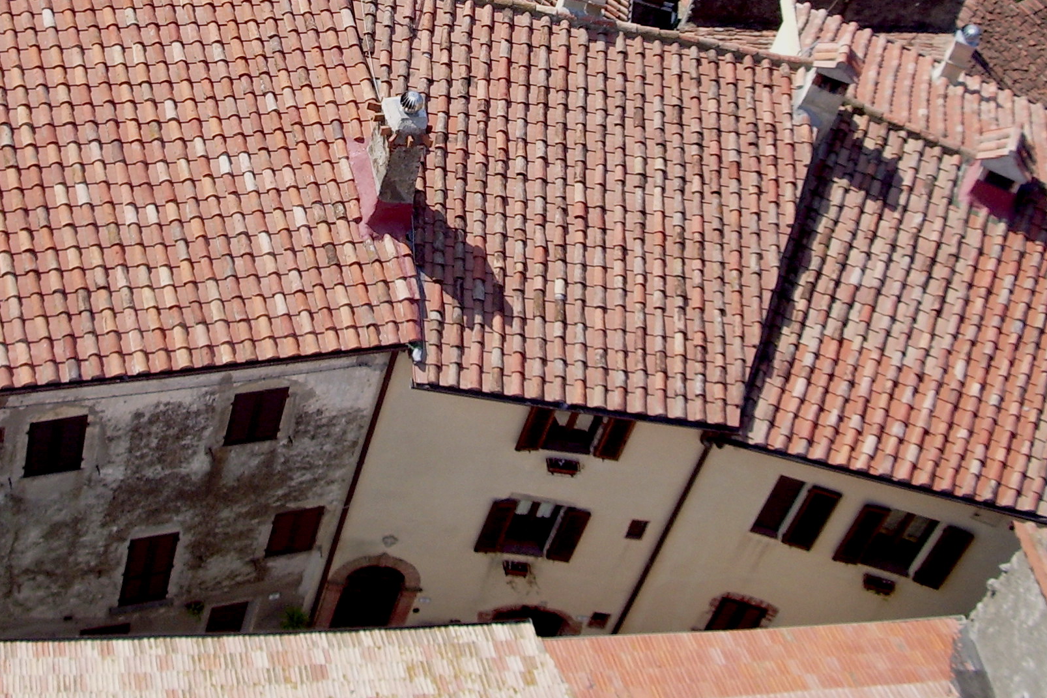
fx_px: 1687
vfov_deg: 22.8
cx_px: 371
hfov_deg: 34.2
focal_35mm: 58
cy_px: 82
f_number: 4.3
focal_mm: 5.8
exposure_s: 1/320
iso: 50
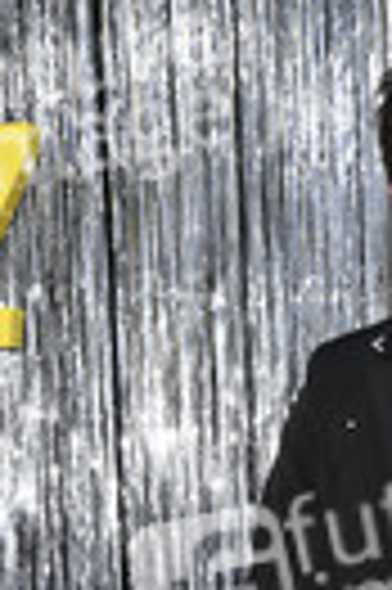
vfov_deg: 13.4
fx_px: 2407
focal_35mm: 147
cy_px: 797
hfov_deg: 9.2
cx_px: 491
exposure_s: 1/320
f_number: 5.6
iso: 400
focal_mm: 48
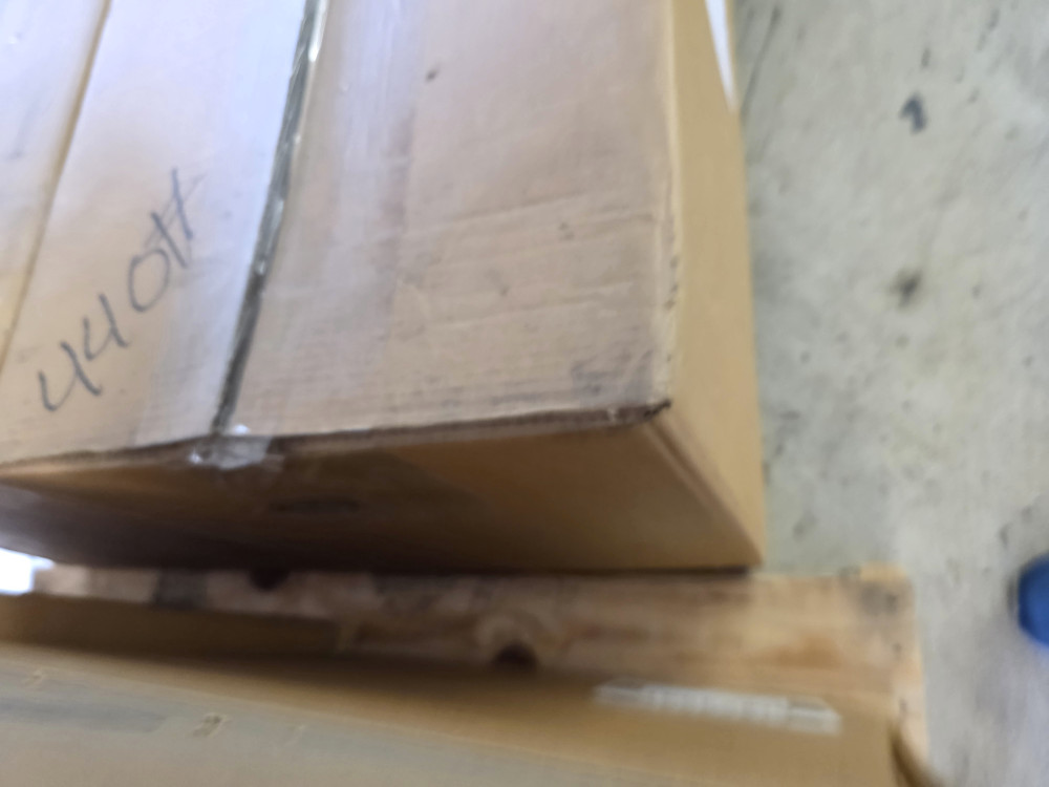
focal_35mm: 23
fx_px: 697
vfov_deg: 58.9
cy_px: 394
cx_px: 524
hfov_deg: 73.9
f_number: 1.7
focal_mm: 6.3
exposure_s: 1/61
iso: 400
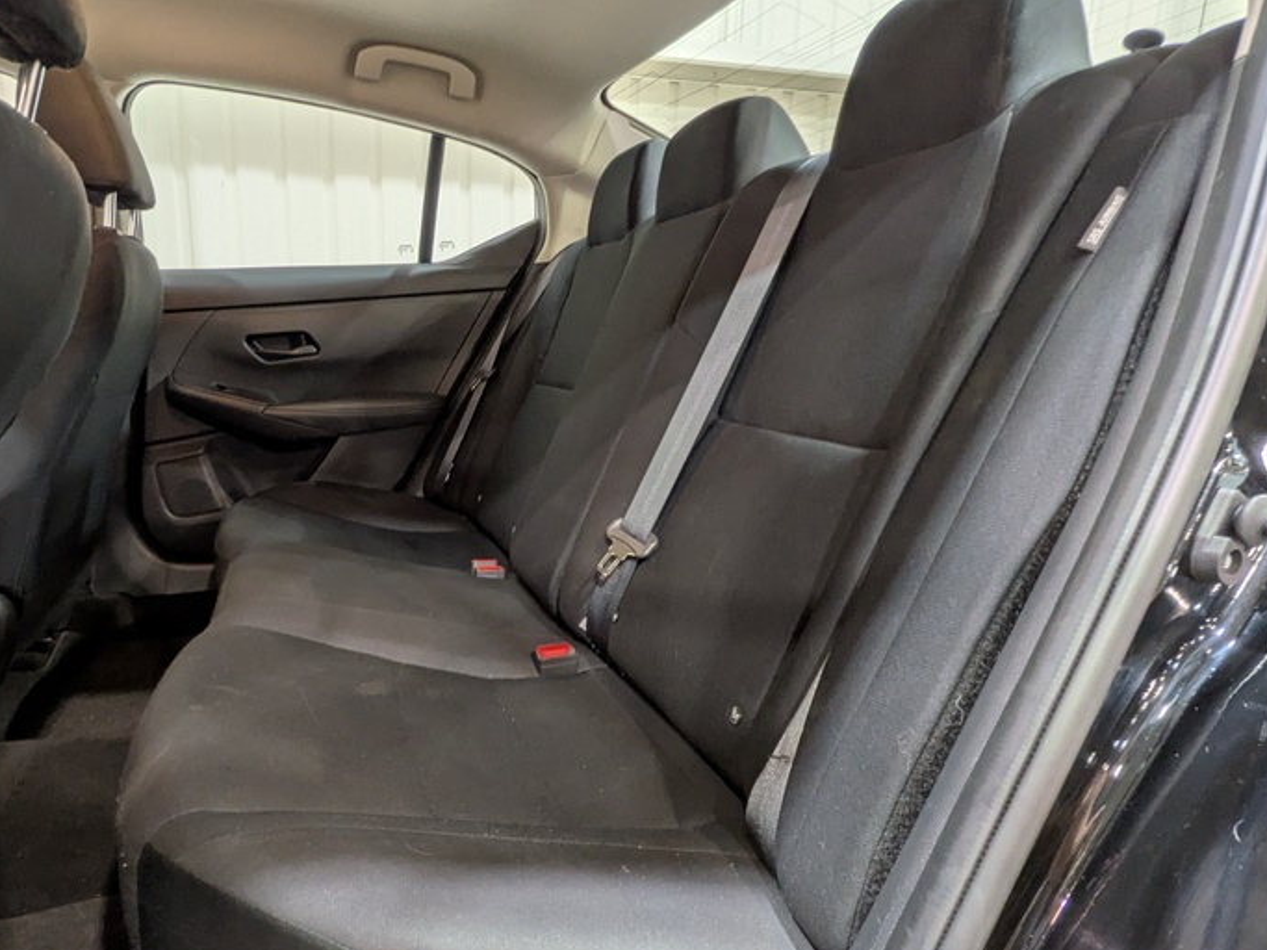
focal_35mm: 21
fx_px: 768
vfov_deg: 63.4
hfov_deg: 77.8
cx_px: 486
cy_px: 503
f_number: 2.2
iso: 68
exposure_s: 1/24
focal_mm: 1.83
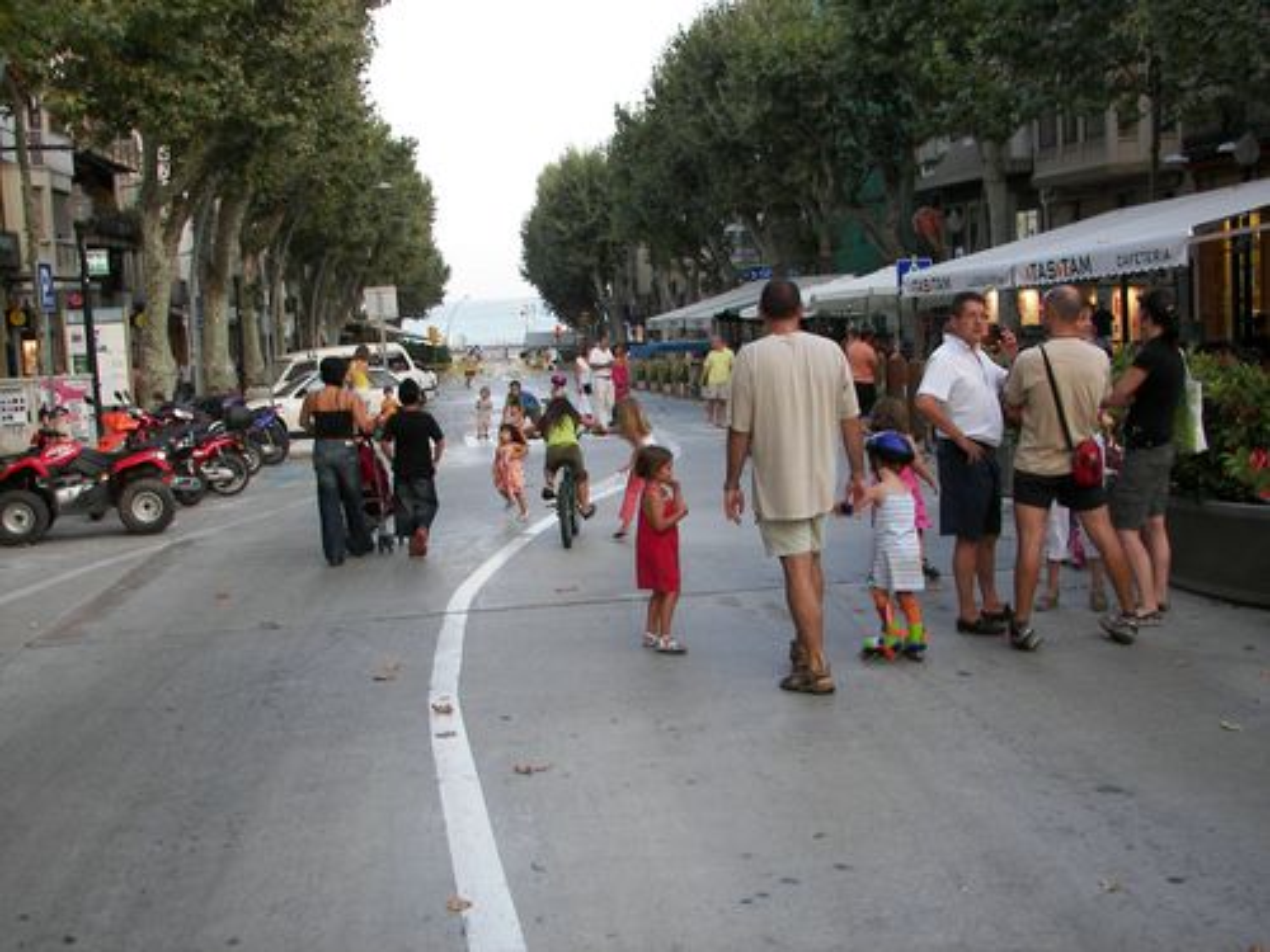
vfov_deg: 30.9
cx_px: 635
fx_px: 1724
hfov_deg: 40.4
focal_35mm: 47
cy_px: 476
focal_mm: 7.8
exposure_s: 1/60
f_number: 2.8
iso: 50
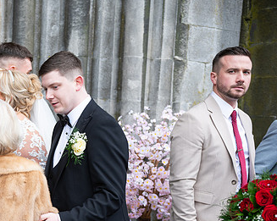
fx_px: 491
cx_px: 41
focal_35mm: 60
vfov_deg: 25.1
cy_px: 162
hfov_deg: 30.4
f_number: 3.5
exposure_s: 1/160
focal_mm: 36
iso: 125
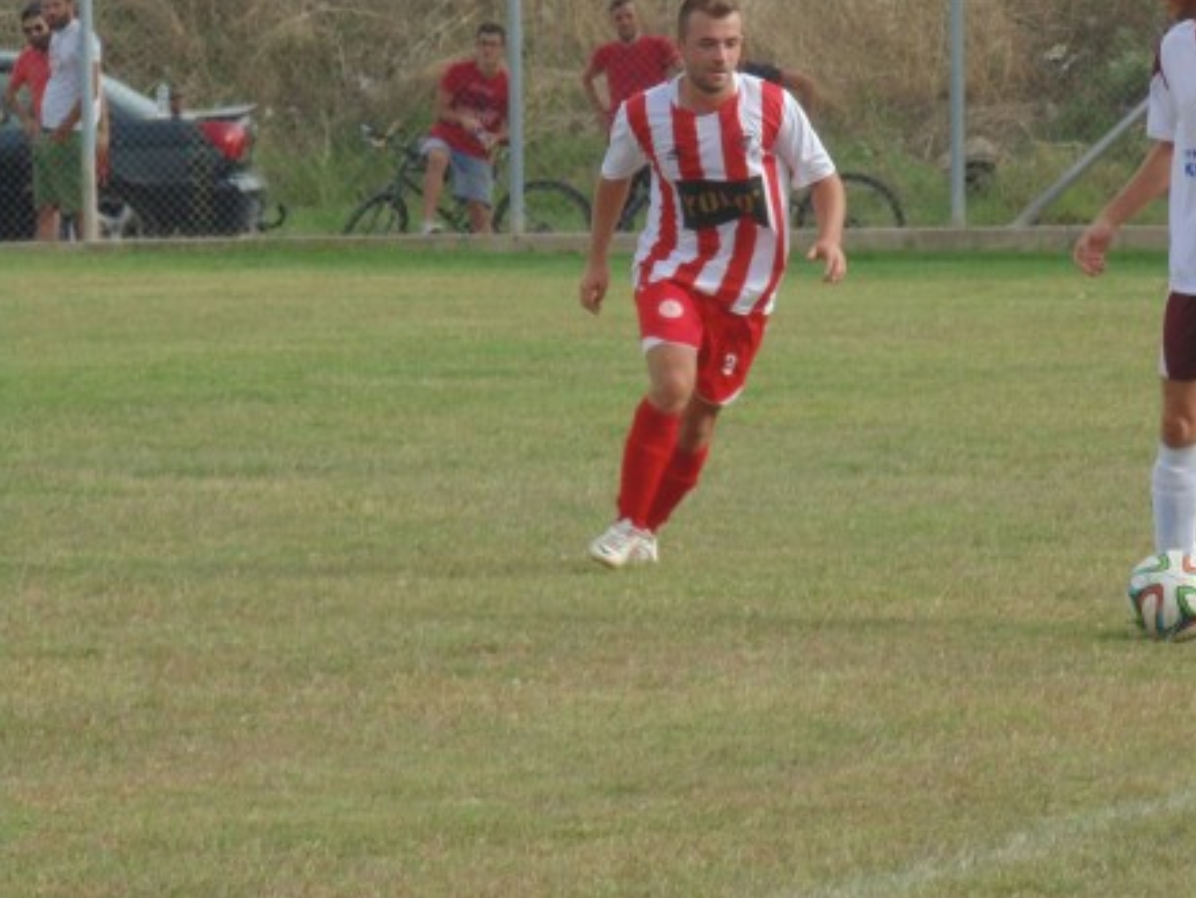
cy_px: 359
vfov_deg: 4.2
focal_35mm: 353
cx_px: 892
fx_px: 12200
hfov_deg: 5.6
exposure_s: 1/250
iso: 80
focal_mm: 42.3
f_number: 5.6
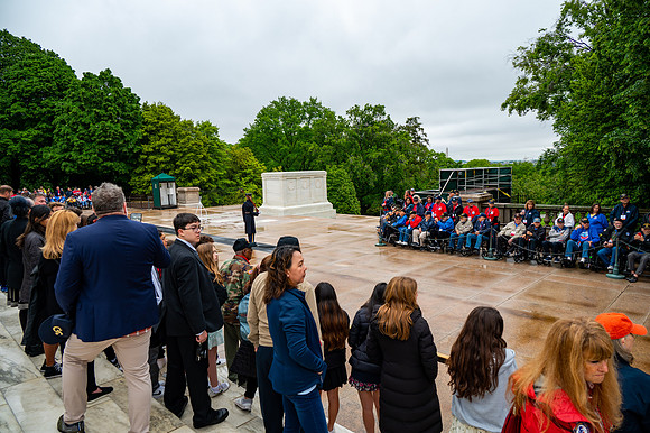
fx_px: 433
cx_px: 325
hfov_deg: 73.8
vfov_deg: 53.1
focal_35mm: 24
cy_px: 216
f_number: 6.3
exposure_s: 1/100
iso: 100
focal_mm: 24
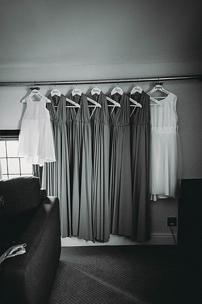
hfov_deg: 37.8
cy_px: 152
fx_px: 295
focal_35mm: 35
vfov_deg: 54.5
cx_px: 101
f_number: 1.8
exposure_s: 1/200
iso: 1000
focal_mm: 35
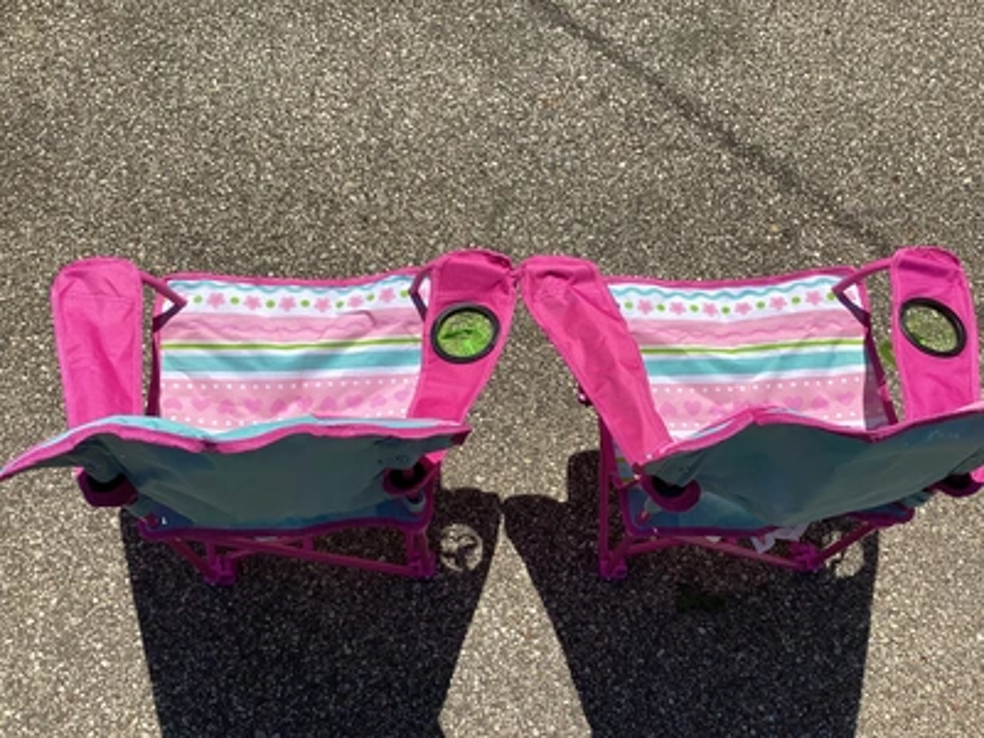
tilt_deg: -64.4
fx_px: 881
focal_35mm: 31
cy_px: 369
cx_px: 492
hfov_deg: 58.4
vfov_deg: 45.4
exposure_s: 1/2037
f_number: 2.4
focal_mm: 3.3
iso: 25
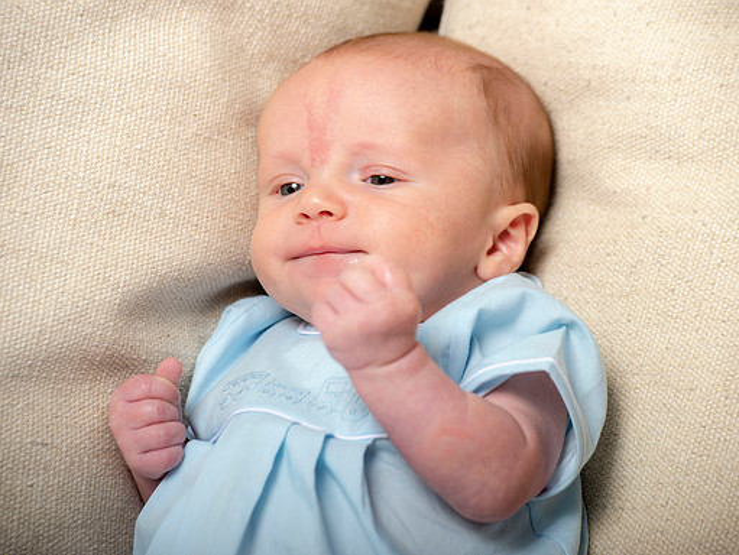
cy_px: 278
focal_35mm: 218
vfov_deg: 6.8
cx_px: 395
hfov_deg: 9.1
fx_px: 4657
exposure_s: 1/200
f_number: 5.6
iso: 250
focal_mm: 200
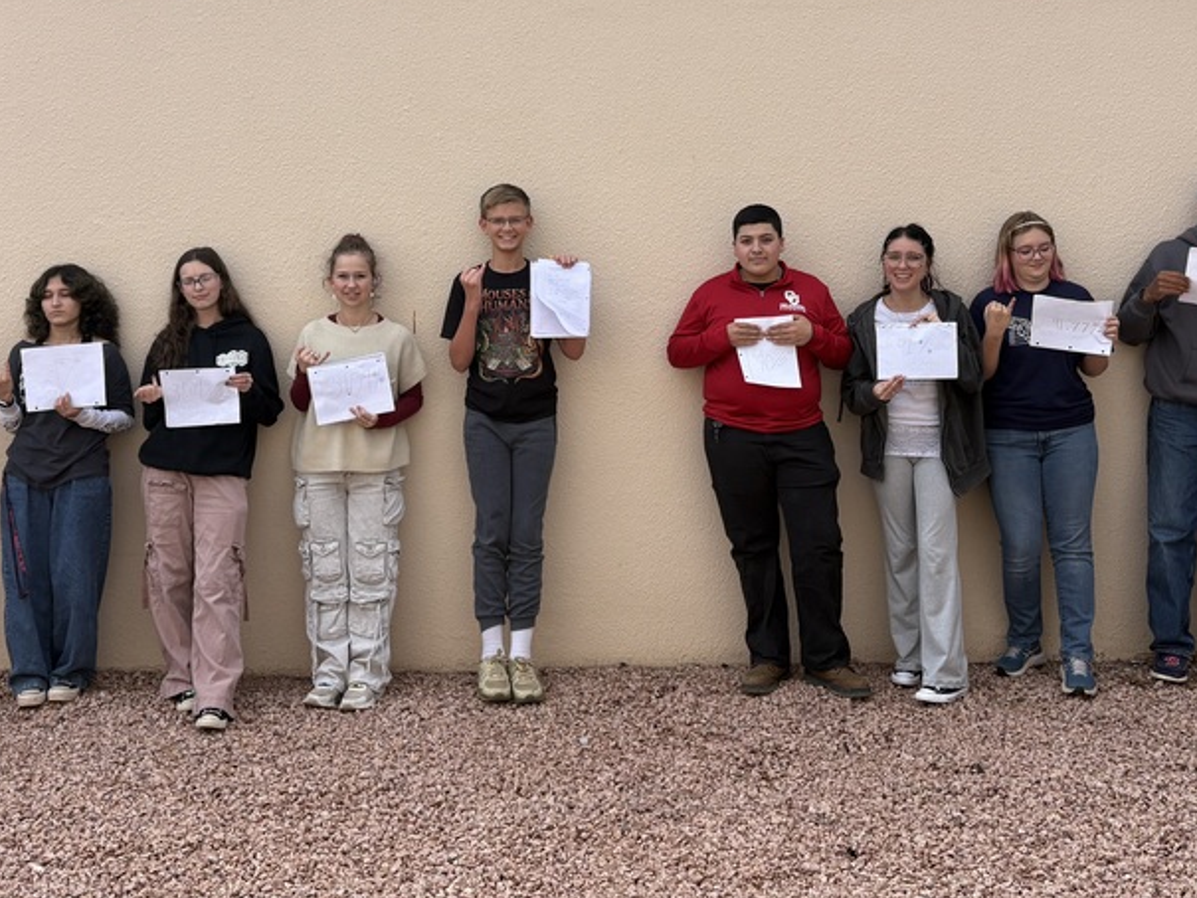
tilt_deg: -2.4
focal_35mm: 44
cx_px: 556
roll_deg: +1.3
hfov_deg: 42.9
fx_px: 1522
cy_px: 318
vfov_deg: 32.7
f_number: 1.6
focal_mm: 5.96
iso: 50
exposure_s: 1/1364
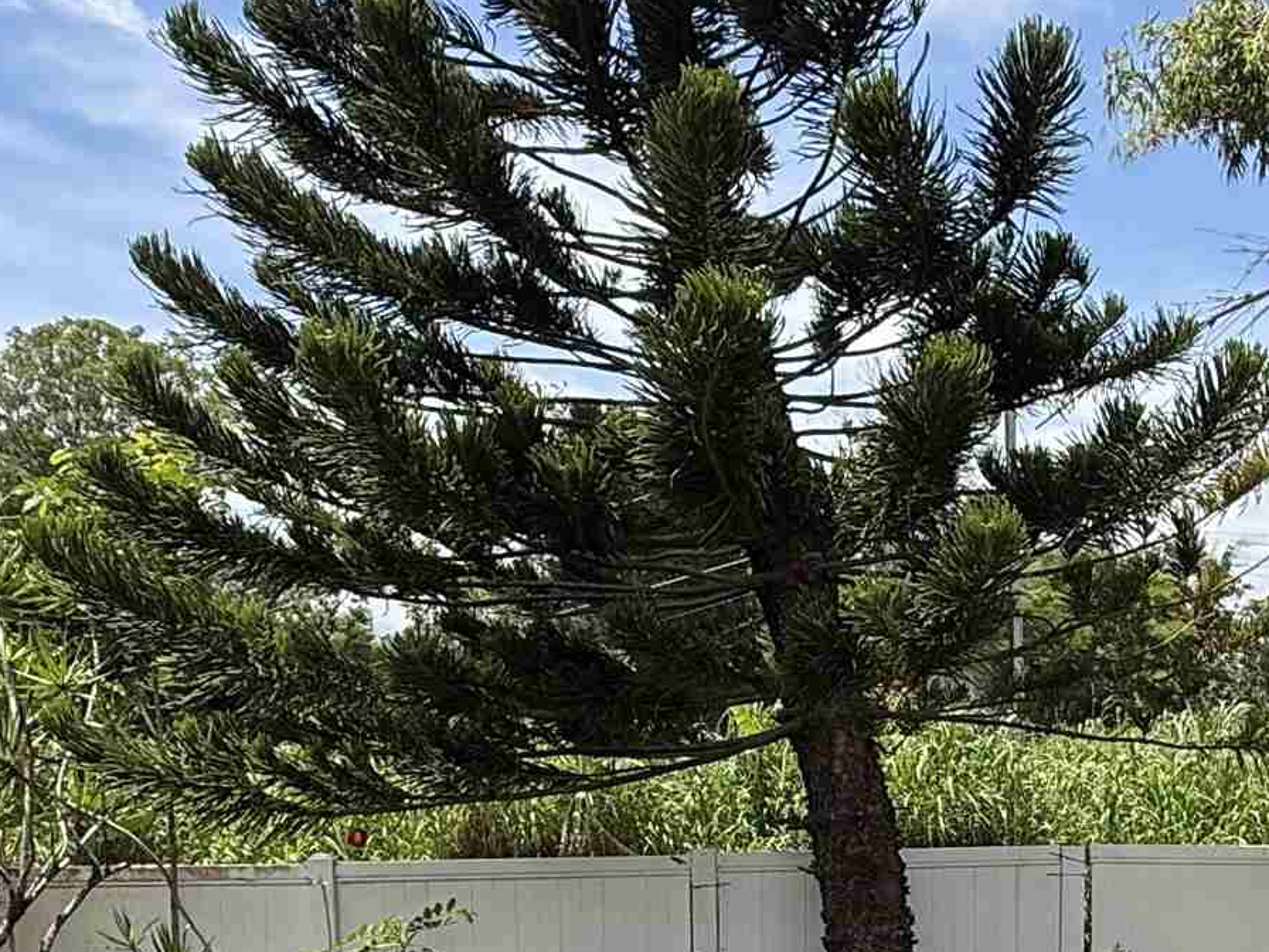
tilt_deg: -3.3
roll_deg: +0.2
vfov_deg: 28.6
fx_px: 1760
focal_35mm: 48
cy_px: 924
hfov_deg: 38.9
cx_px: 899
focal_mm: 2.22
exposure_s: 1/1189
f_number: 2.2
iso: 50
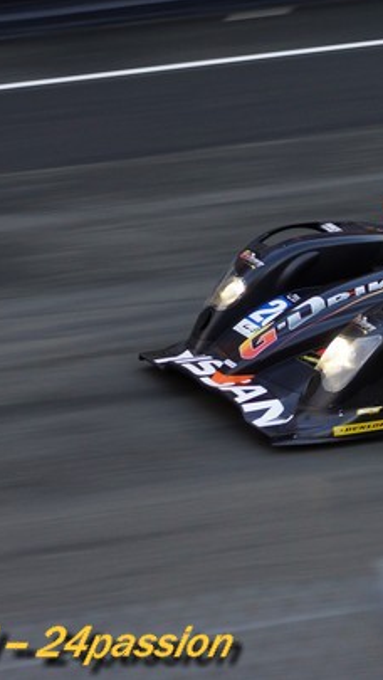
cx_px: 527
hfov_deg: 3.3
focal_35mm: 372
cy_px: 236
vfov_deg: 5.8
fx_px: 6712
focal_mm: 120
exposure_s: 1/160
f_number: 2.8
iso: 250
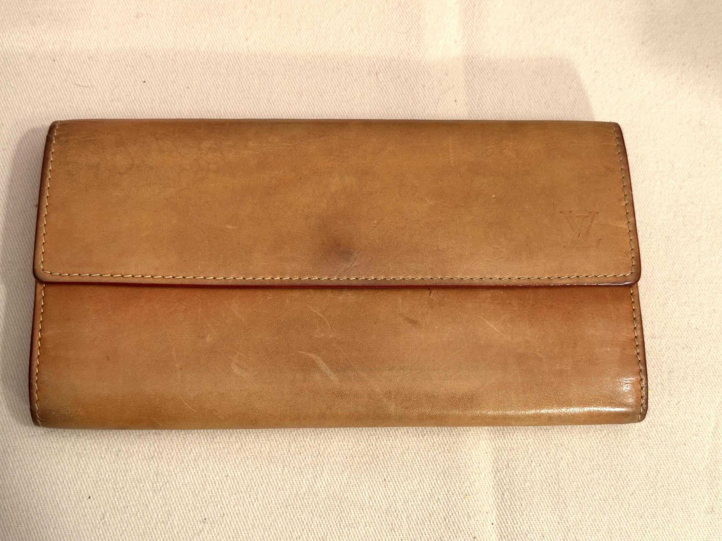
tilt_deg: -70.8
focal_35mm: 48
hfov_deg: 39.7
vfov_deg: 30.3
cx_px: 361
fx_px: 1001
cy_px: 270
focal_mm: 6.86
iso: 64
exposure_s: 1/50
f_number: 1.78
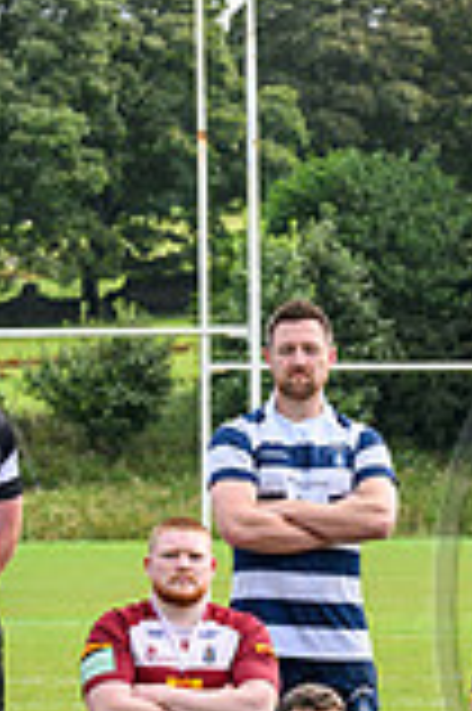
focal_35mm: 411
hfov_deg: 3.3
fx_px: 8100
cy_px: 601
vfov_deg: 5.0
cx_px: 895
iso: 200
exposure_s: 1/250
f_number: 7.1
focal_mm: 110
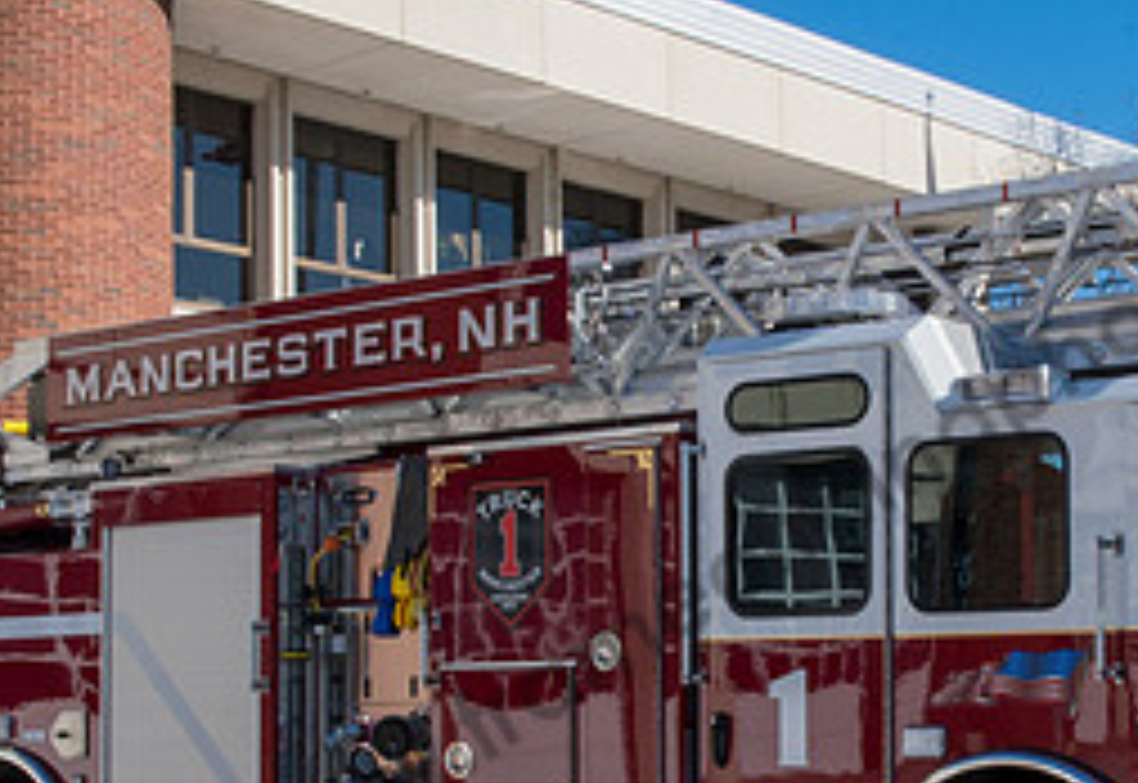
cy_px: 569
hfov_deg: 25.2
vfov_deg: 17.6
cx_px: 803
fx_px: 2522
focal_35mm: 79
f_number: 22
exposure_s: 1/125
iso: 250
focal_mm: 22
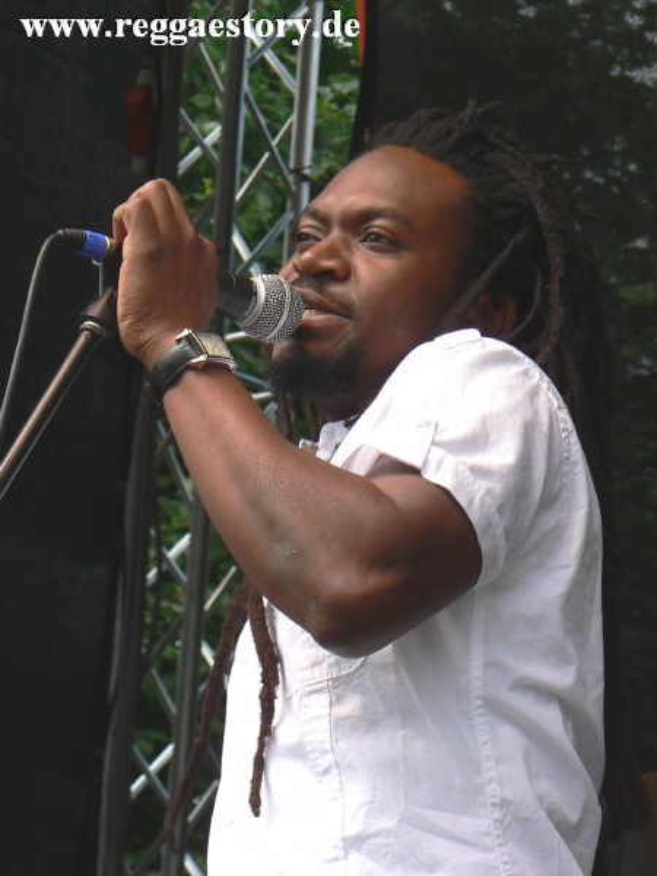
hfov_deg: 10.4
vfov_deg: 13.8
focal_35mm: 143
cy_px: 438
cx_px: 328
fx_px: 3619
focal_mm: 24.6
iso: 64
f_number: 4
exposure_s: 1/160
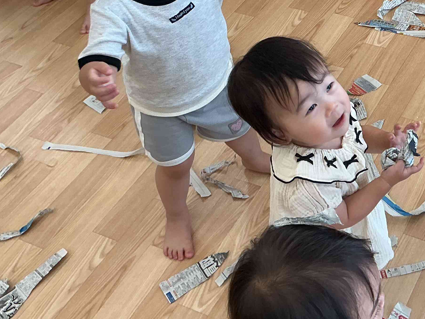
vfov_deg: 21.7
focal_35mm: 65
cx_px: 400
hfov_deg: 28.4
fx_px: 798
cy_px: -8
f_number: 1.8
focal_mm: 3
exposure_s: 1/120
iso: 50
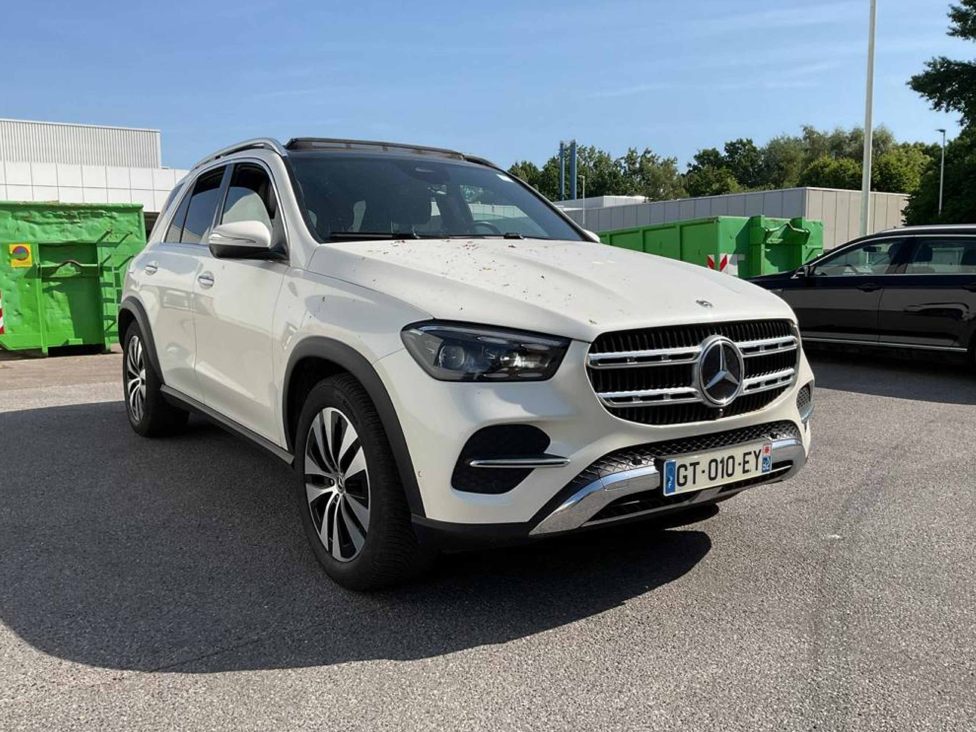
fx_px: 846
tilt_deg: -8.1
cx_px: 490
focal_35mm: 30
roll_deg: -0.8
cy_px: 373
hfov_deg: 60.0
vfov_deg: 46.8
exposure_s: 1/2141
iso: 16
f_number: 1.8
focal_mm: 3
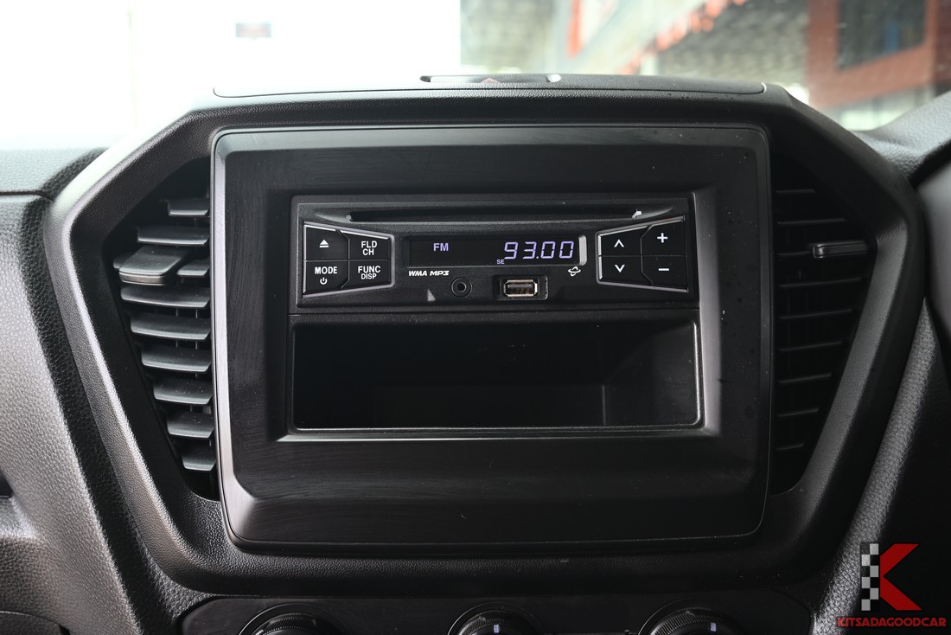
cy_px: 318
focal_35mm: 34
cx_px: 476
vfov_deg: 38.4
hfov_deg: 55.1
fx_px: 912
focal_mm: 34.5
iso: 200
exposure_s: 1/30
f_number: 6.7
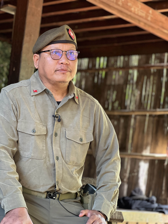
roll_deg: -8.9
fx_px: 498
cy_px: 112
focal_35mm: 77
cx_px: 84
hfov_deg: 19.1
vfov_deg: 25.3
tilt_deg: +7.3
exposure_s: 1/40
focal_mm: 9
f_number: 2.8
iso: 160
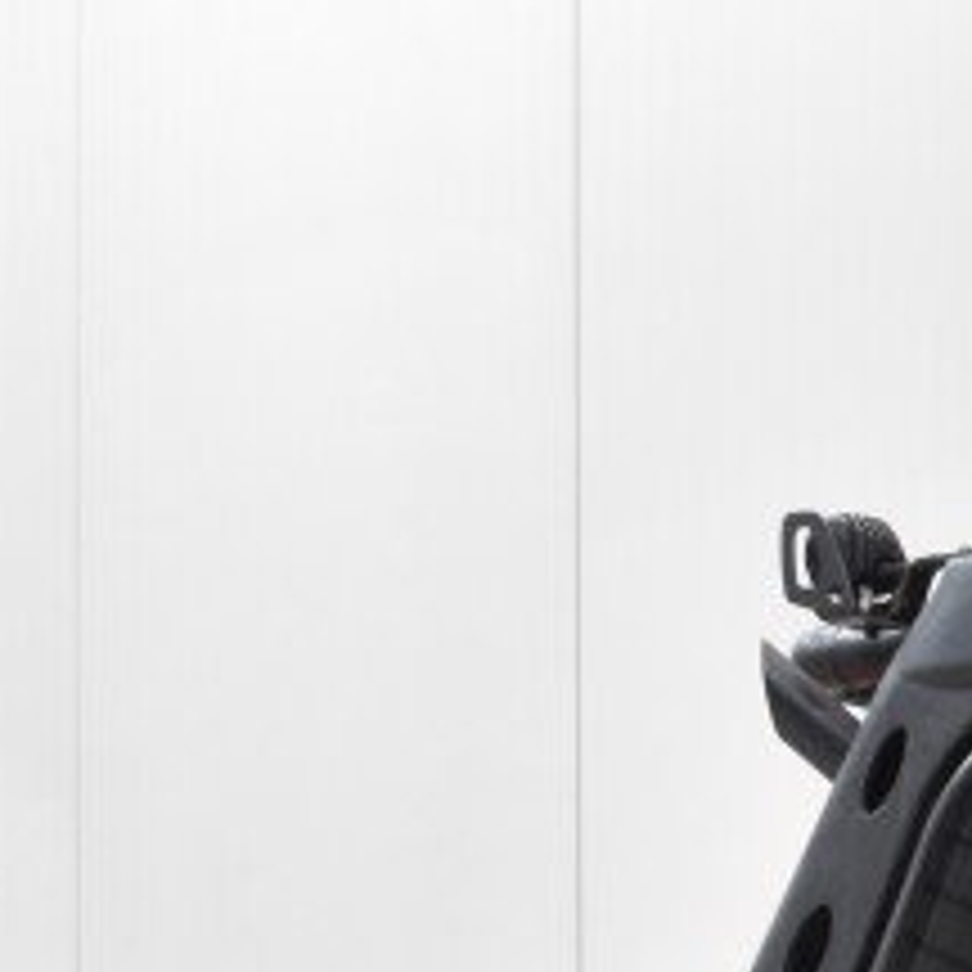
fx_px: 5635
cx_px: 1876
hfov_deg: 9.3
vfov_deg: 9.5
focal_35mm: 177
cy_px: 1512
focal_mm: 25
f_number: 6.3
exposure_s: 1/25
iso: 1600
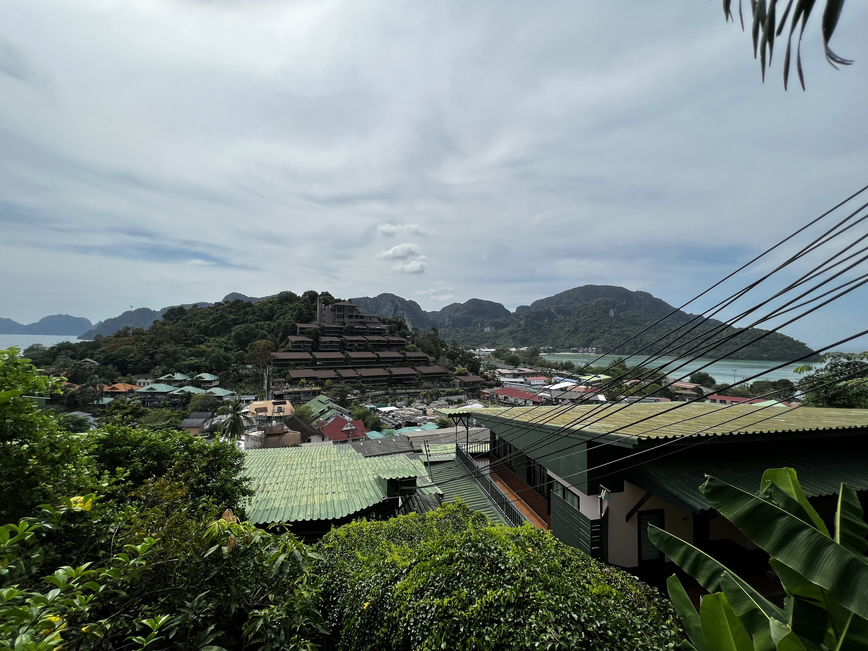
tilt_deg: +1.8
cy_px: 326
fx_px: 326
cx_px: 434
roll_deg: -0.4
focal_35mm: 13
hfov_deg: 106.2
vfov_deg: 89.9
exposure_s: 1/3650
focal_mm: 1.57
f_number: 1.8
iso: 32
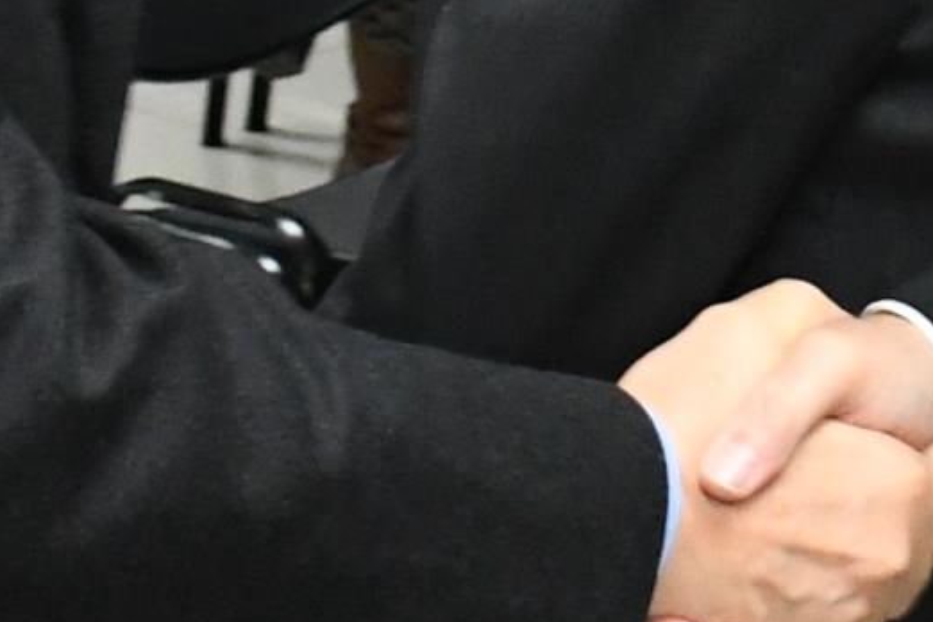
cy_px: -157
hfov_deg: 9.4
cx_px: 1096
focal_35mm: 216
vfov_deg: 6.3
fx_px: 5598
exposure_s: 1/100
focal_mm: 18
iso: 2500
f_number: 3.5
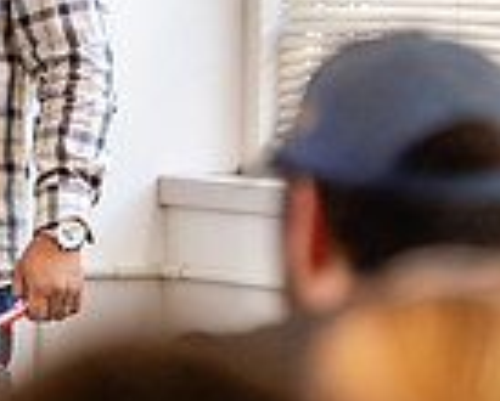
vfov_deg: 2.6
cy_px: -24
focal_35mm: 596
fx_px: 8832
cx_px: -241
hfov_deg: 3.2
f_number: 3.2
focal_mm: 150
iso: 2000
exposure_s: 1/200
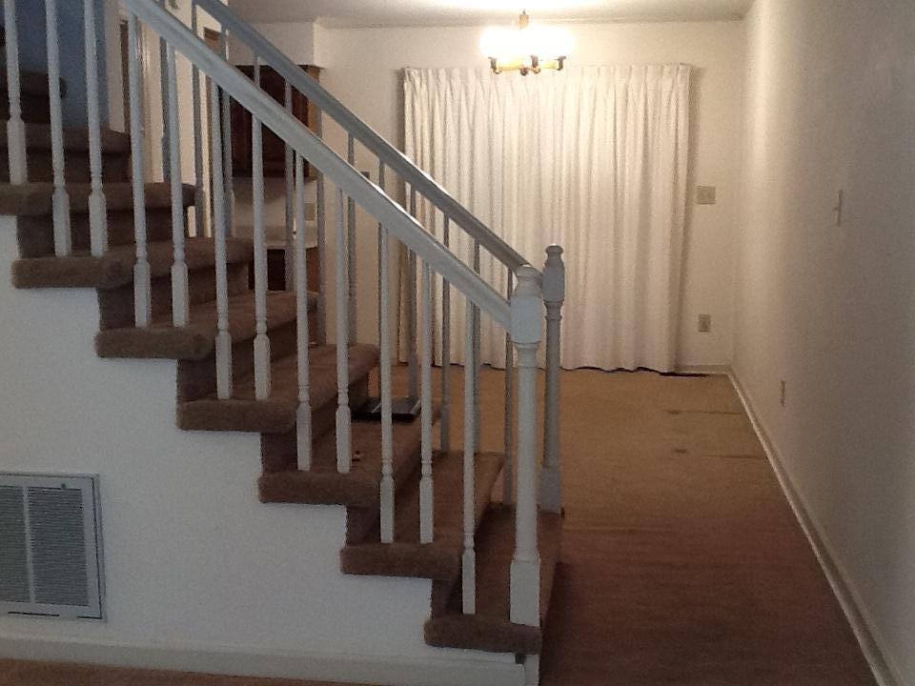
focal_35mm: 44
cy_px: 343
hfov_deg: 42.9
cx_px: 458
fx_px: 1163
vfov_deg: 32.9
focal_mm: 2.03
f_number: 2.4
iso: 125
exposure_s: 1/30
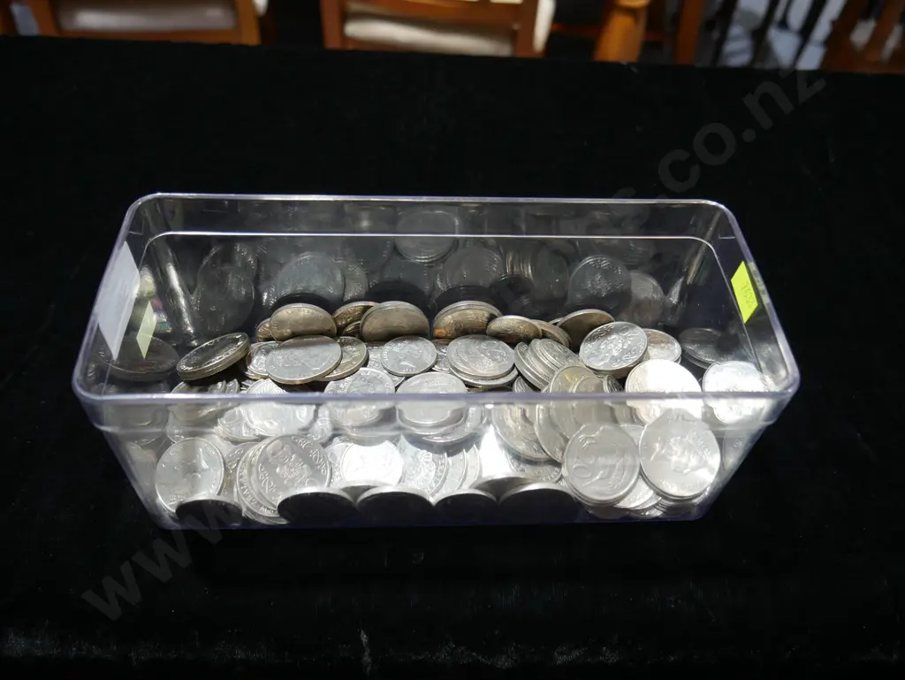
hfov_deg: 63.4
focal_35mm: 28
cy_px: 340
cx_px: 452
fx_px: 732
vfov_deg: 49.8
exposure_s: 1/60
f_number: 3.5
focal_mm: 14
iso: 500
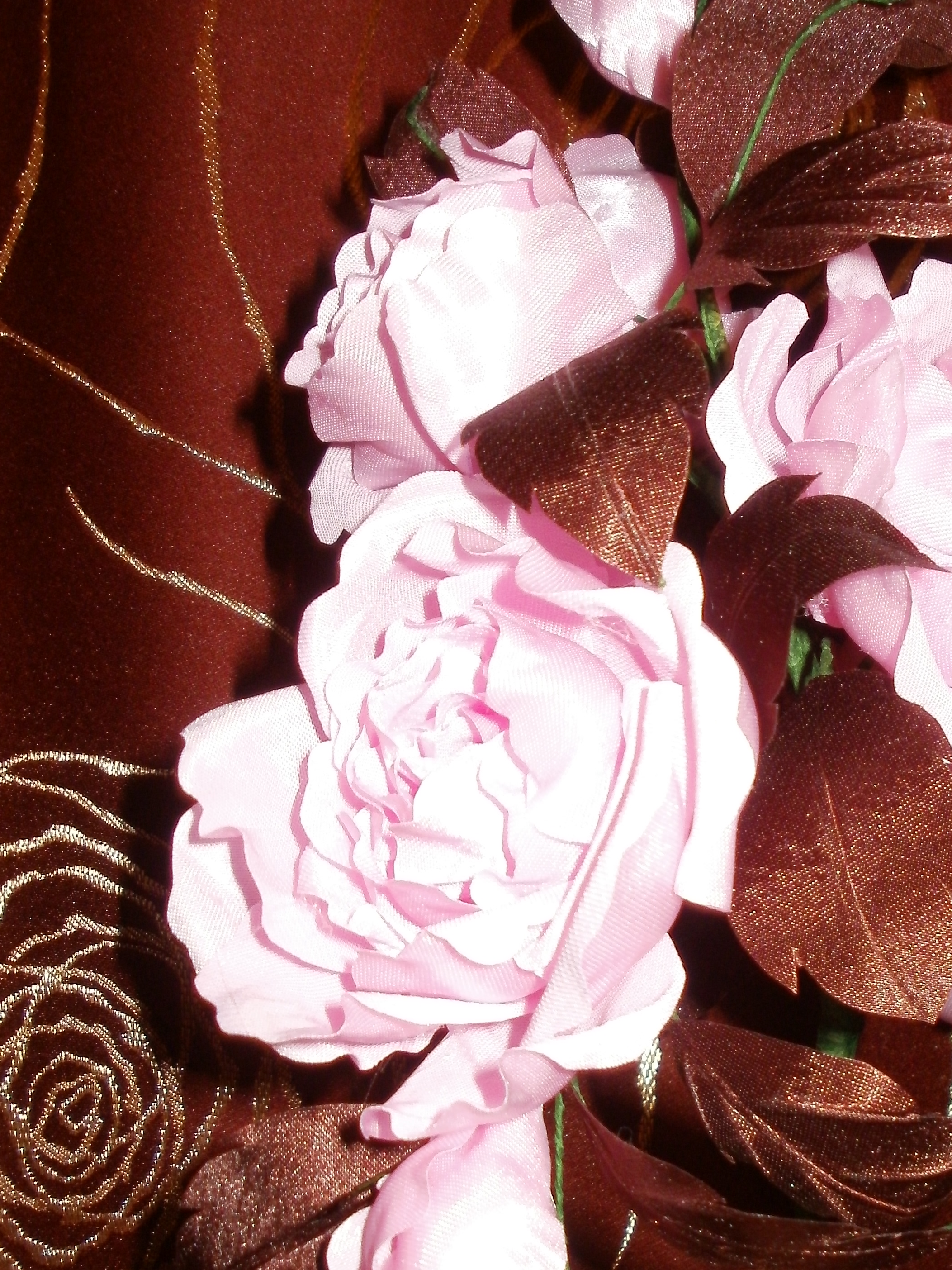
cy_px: 775
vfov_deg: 34.8
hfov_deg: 26.2
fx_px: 2017
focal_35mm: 55
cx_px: 718
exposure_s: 1/30
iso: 125
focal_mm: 6.3
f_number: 3.5
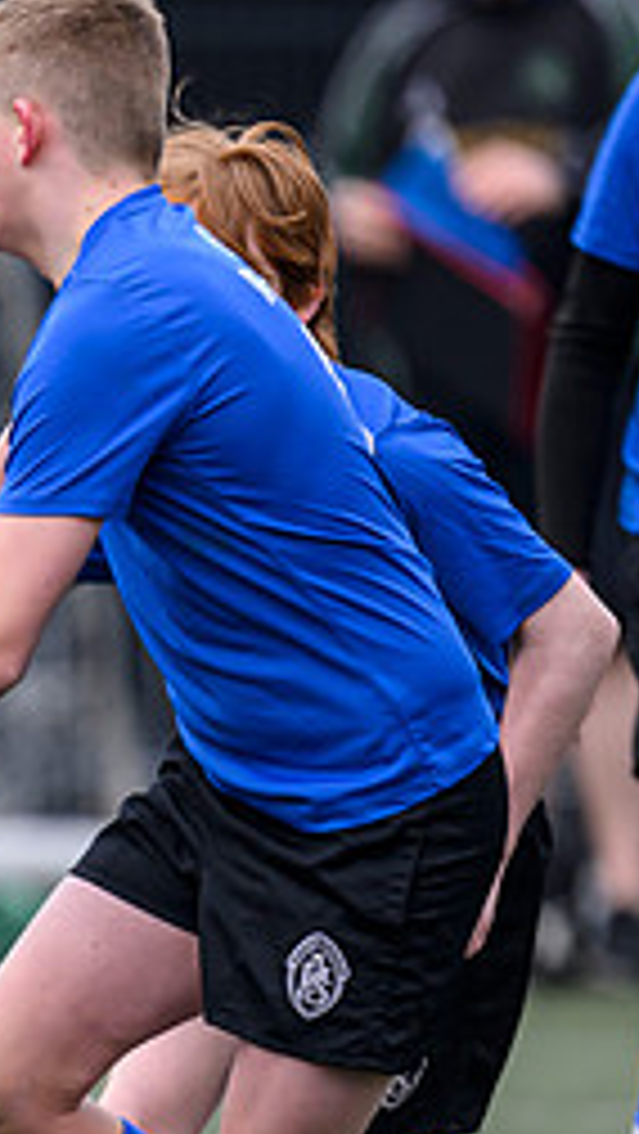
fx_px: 37663
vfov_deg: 1.7
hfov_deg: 1.0
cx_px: -802
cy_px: 789
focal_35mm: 1252
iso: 800
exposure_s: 1/1600
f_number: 3.5
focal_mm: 400
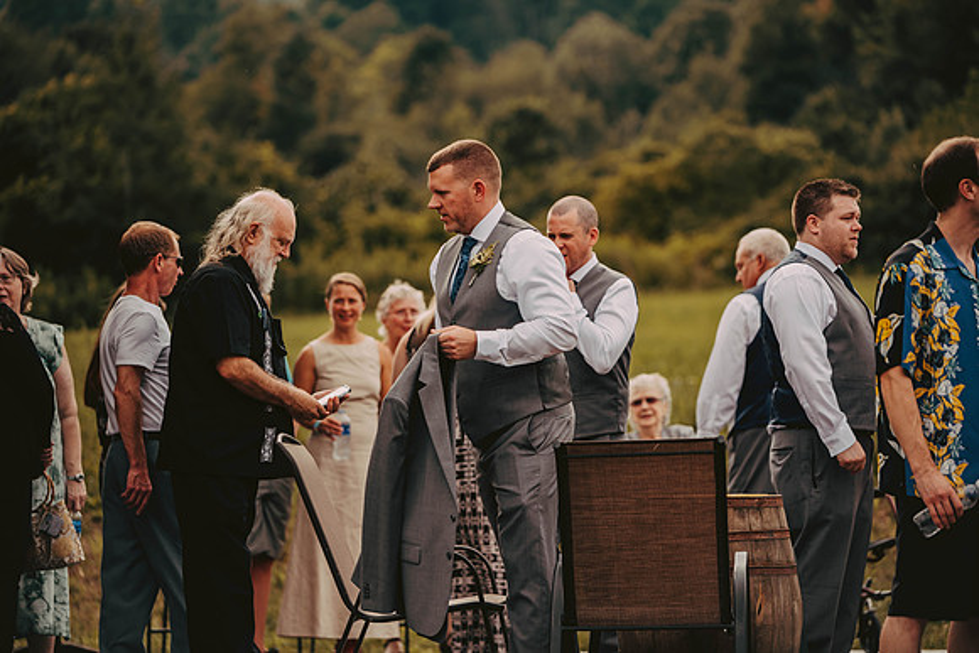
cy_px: 326
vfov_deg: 10.6
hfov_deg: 15.8
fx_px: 3536
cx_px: 490
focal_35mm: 130
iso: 200
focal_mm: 130
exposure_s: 1/1250
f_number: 2.8
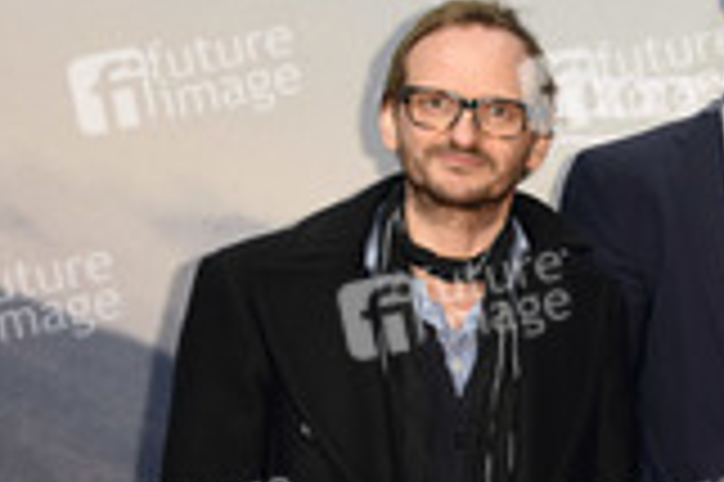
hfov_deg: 15.4
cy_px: 419
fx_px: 2531
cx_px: 965
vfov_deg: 10.8
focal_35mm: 126
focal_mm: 45
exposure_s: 1/160
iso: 800
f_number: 5.6
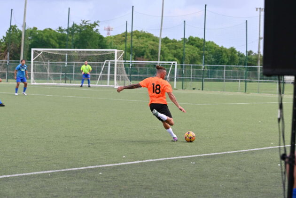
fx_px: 863
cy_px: 99
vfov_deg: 13.0
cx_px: 148
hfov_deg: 19.5
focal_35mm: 105
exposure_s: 1/4000
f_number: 3.2
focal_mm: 70
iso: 1600
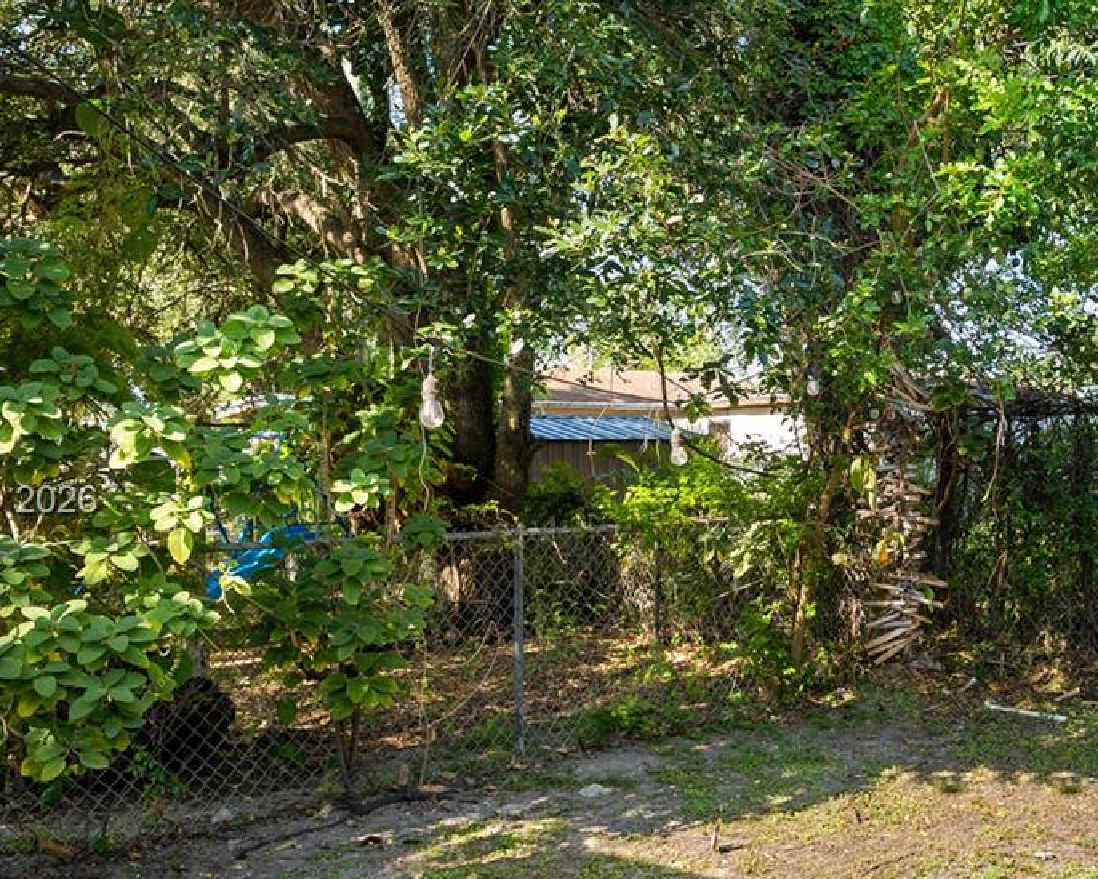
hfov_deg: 48.6
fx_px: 1138
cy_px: 503
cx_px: 880
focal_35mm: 35
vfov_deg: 42.1
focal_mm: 16
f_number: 5
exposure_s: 1/40
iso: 125
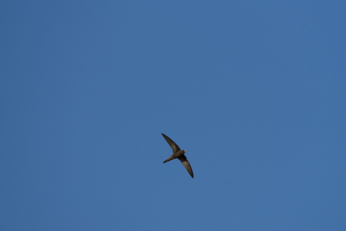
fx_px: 8649
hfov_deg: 2.3
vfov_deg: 1.5
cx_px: 173
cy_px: 116
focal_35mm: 900
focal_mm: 600
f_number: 8
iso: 500
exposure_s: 1/1250
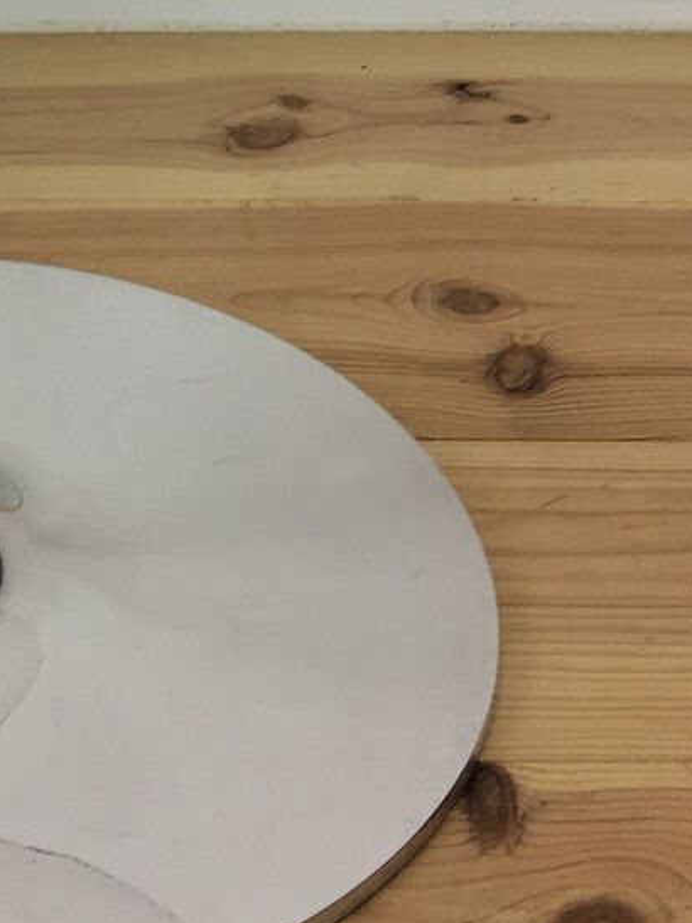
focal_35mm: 106
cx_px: -88
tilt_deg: -18.5
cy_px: -447
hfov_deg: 13.6
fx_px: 2826
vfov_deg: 16.9
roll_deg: +0.3
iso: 25
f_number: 2.2
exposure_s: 1/33
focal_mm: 4.15
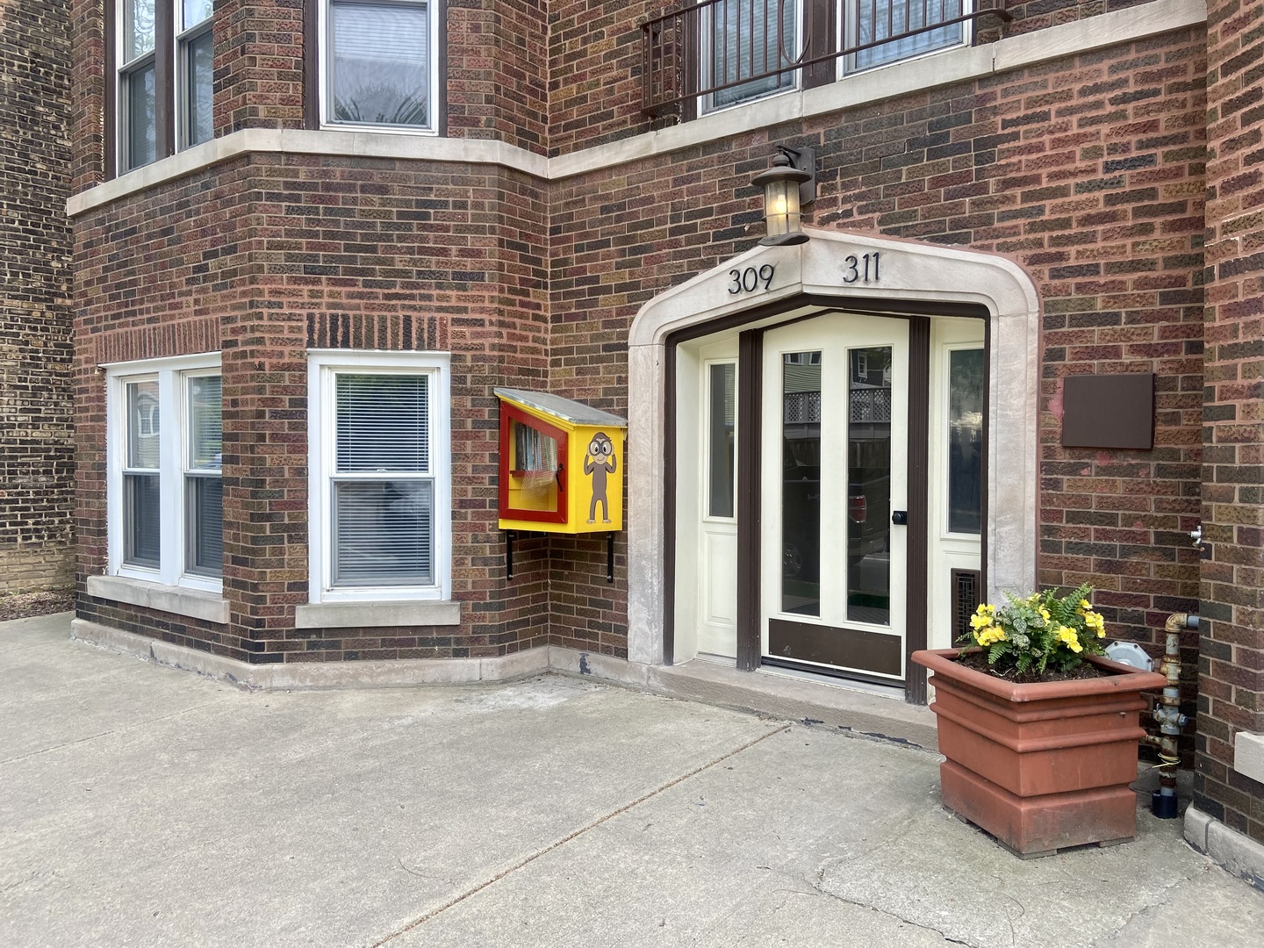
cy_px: 474
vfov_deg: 53.1
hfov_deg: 67.3
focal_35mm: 26
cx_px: 632
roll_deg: -1.3
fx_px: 949
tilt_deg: +0.1
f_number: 1.8
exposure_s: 1/382
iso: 32
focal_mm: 4.25
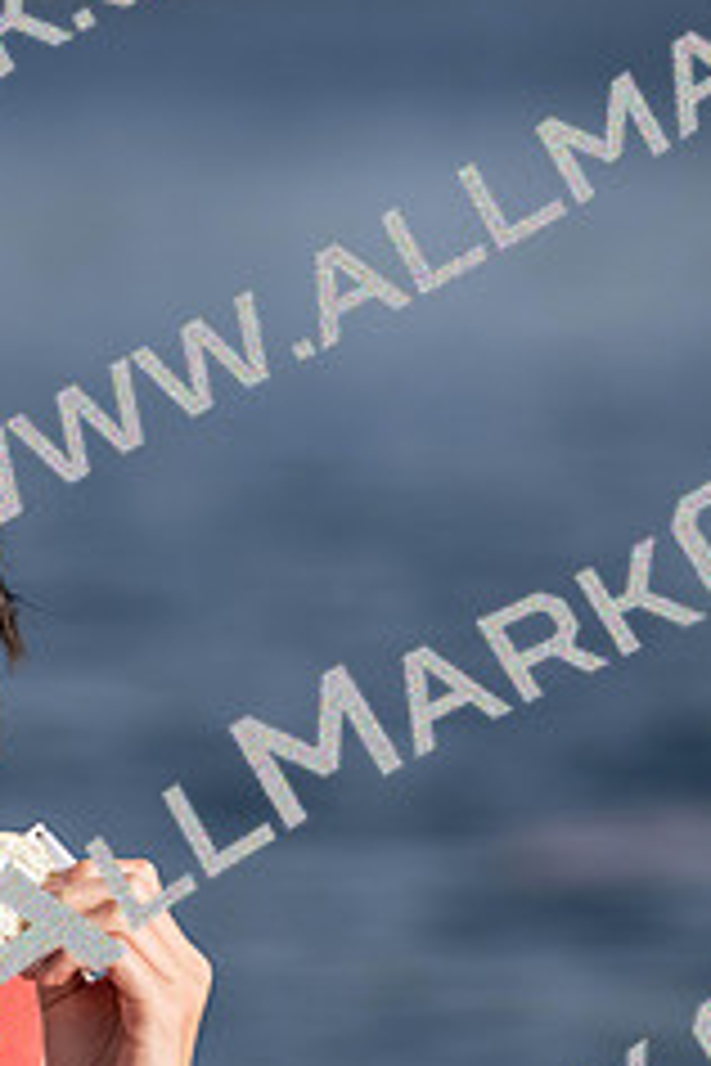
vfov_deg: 6.2
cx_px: -441
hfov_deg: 4.1
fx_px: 9805
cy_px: 632
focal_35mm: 331
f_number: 1.8
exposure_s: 1/6400
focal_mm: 135
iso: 64
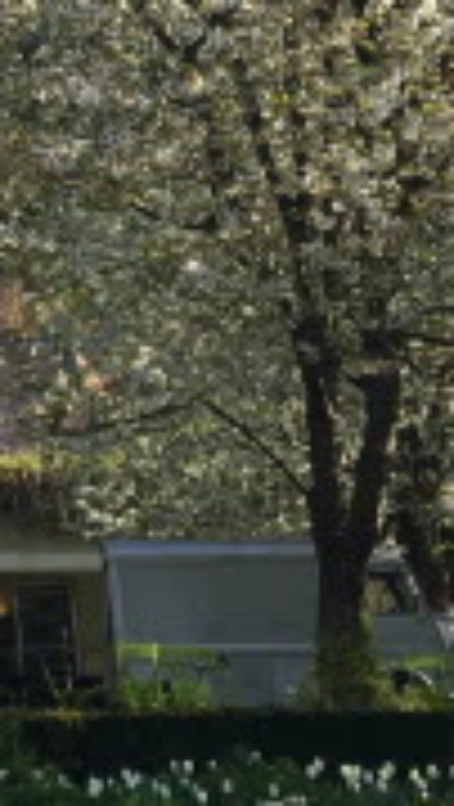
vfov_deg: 19.5
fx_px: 2263
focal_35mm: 106
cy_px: -32
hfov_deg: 10.5
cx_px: -467
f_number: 2.2
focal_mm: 4.15
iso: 25
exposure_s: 1/686
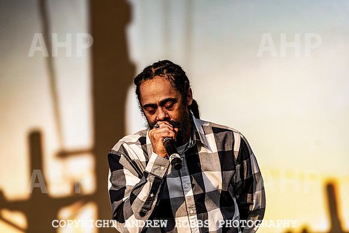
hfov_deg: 11.4
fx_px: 1745
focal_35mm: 180
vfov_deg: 7.6
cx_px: 174
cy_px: 116
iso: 640
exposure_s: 1/4000
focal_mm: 180
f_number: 3.5
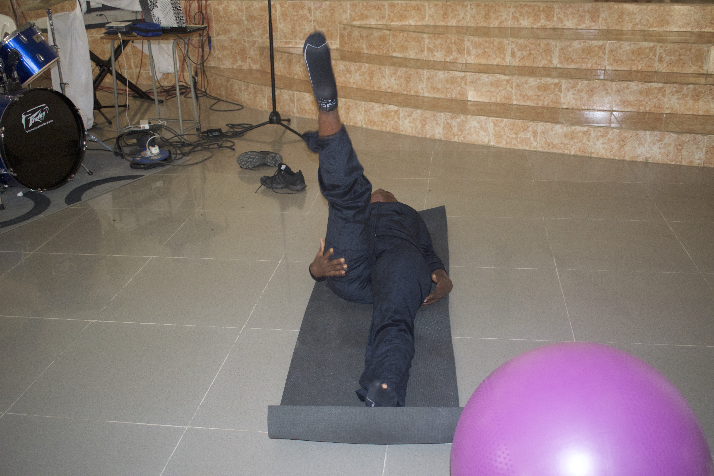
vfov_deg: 36.9
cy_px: 238
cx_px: 357
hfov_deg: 53.1
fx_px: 714
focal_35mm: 36
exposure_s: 1/60
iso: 2500
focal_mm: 24
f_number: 4
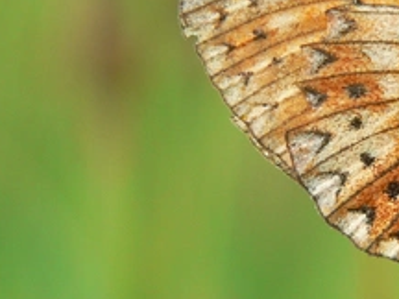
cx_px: 382
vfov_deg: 5.0
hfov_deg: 6.6
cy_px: 146
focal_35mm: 299
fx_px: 3446
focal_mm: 16.8
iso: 100
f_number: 2.8
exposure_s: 1/50
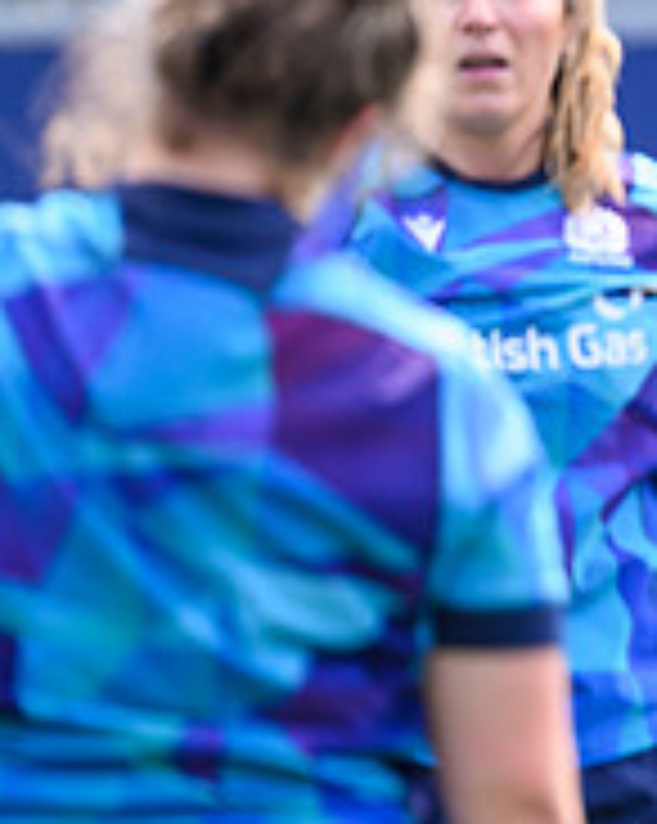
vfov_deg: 1.2
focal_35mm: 1671
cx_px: 1696
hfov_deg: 0.9
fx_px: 40683
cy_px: 216
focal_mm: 400
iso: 500
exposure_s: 1/1000
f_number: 2.8
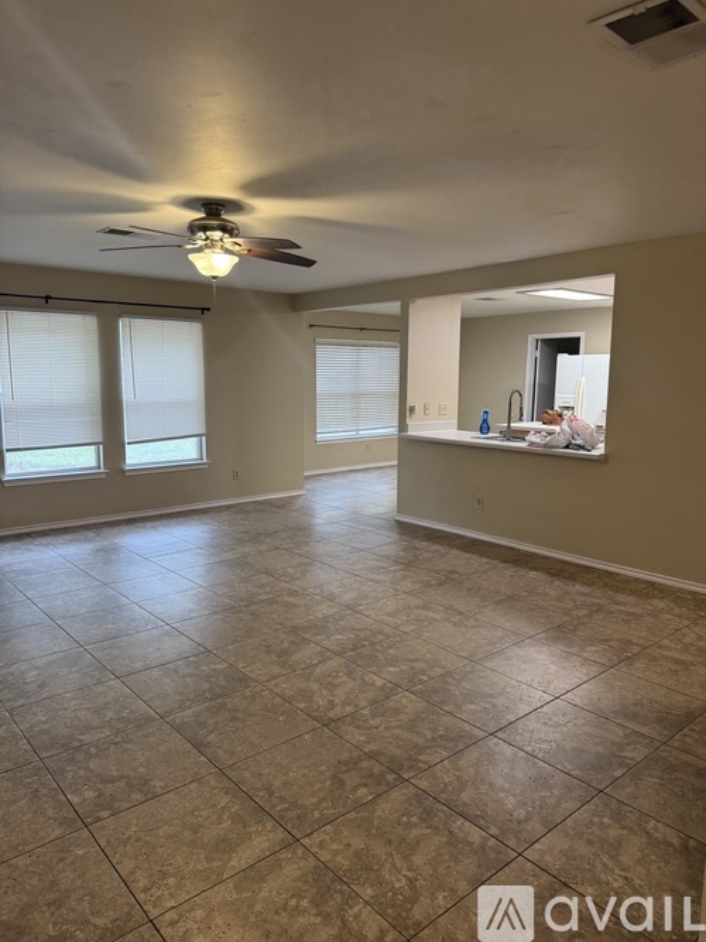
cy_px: 471
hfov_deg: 56.8
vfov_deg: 71.6
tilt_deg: -5.8
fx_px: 653
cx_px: 353
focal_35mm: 24
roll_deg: -1.3
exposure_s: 1/60
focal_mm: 6.76
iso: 160
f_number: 1.78
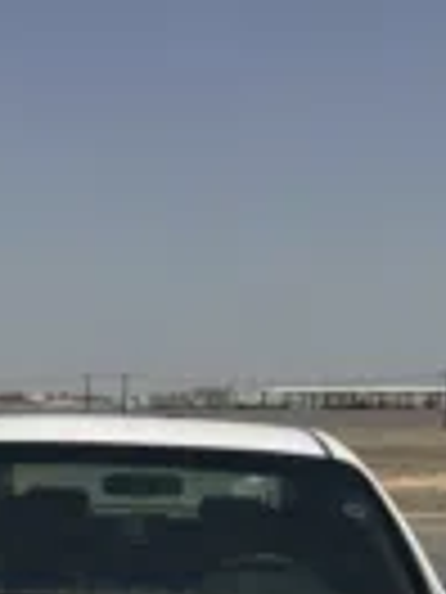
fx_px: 1357
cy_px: 680
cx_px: 122
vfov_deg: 23.0
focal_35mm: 79
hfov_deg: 18.6
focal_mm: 5.7
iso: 50
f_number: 1.5
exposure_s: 1/14286
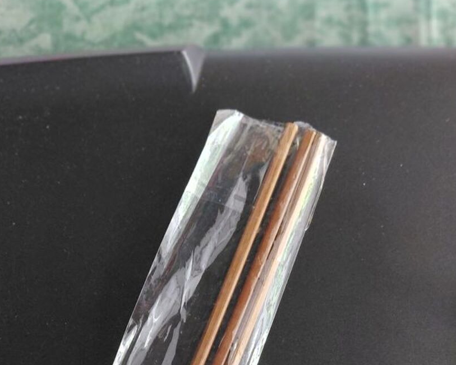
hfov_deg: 45.7
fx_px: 540
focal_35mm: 40
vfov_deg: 34.3
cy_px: 356
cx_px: 247
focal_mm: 4.69
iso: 500
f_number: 1.8
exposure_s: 1/25
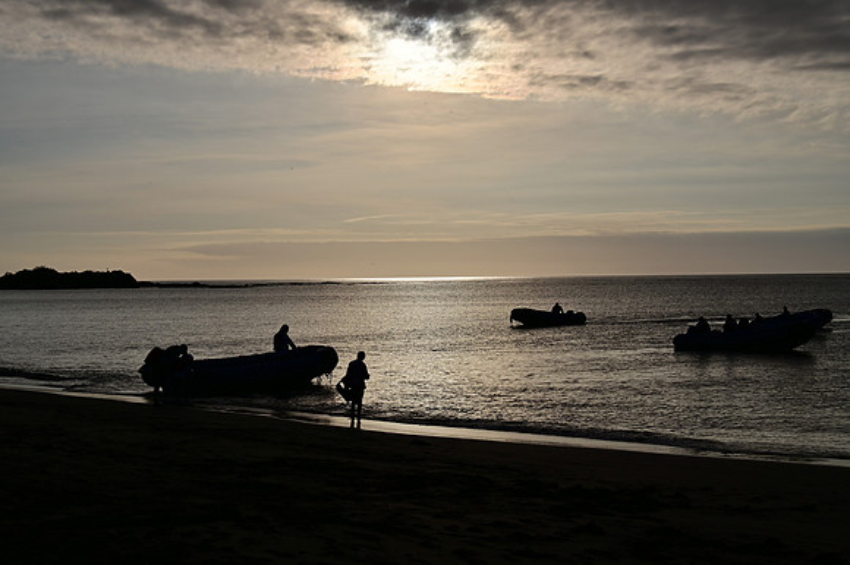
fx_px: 1416
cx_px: 425
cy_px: 282
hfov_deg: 33.4
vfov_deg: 22.6
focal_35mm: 60
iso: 200
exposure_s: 1/1250
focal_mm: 60
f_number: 22
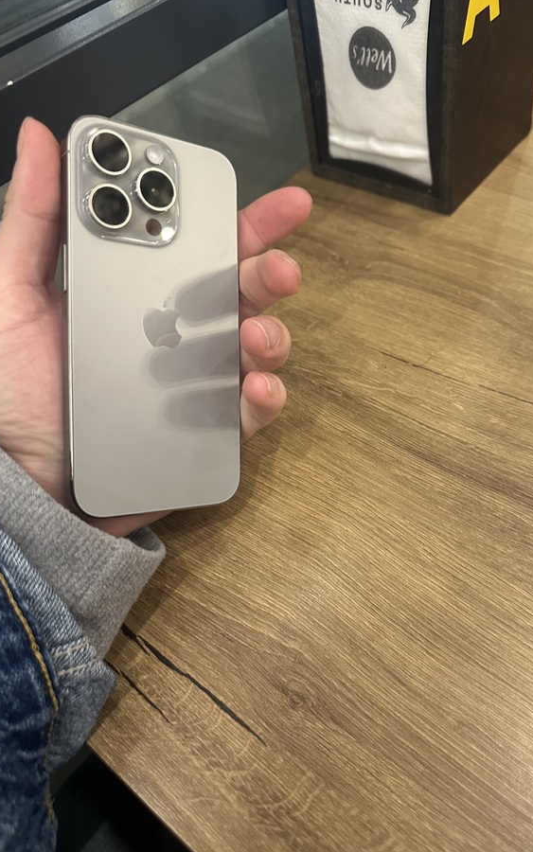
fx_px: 604
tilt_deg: -51.4
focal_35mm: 26
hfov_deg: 47.4
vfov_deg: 70.4
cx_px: 319
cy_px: 425
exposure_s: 1/50
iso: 500
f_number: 1.78
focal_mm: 6.86
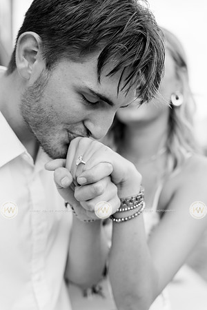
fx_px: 398
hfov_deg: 29.2
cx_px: 104
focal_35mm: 46
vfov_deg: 42.7
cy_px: 155
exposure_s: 1/250
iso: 250
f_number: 2.8
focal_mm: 46.1
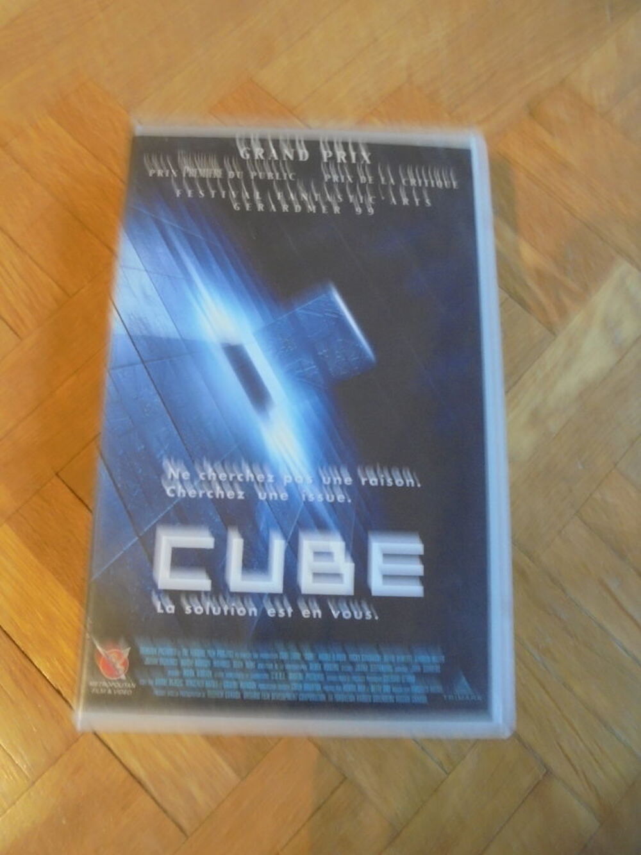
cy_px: 428
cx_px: 320
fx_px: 642
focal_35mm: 26
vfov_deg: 67.3
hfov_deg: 53.1
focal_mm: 4.6
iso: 400
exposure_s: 1/5
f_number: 3.5
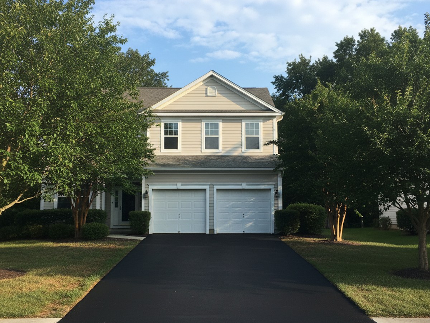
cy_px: 162
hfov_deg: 73.9
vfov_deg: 58.9
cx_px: 215
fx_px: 286
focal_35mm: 23
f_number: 1.8
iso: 506
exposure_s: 1/1559
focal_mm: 6.4
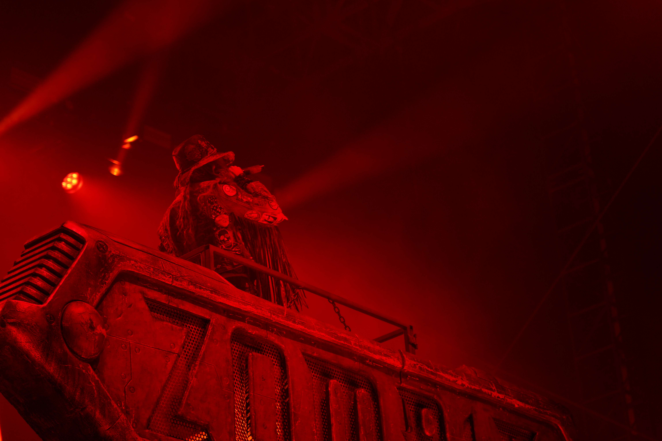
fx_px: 1931
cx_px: 331
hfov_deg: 19.5
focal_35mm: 105
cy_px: 220
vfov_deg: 13.0
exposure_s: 1/125
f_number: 4
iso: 800
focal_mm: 105
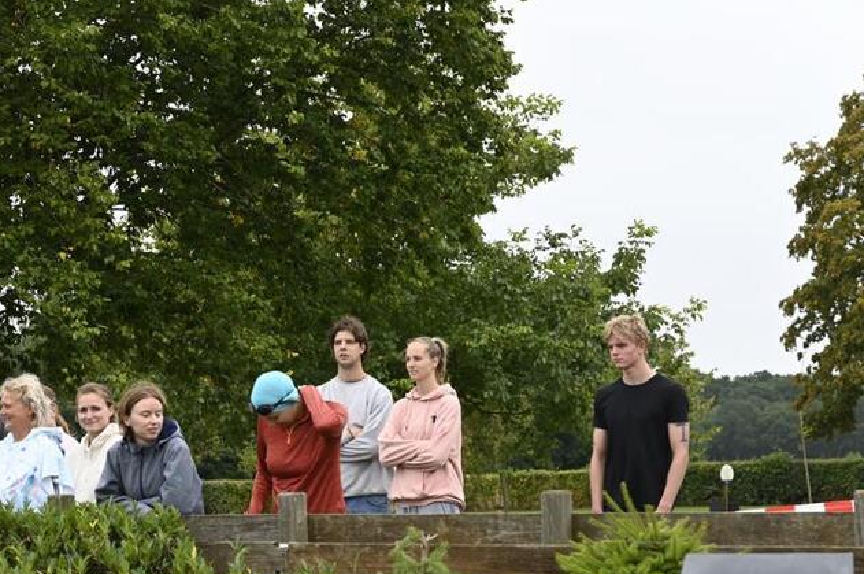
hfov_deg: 18.6
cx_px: 296
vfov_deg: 12.4
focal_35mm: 110
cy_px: 427
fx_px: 2637
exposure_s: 1/320
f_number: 5
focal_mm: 70
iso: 400
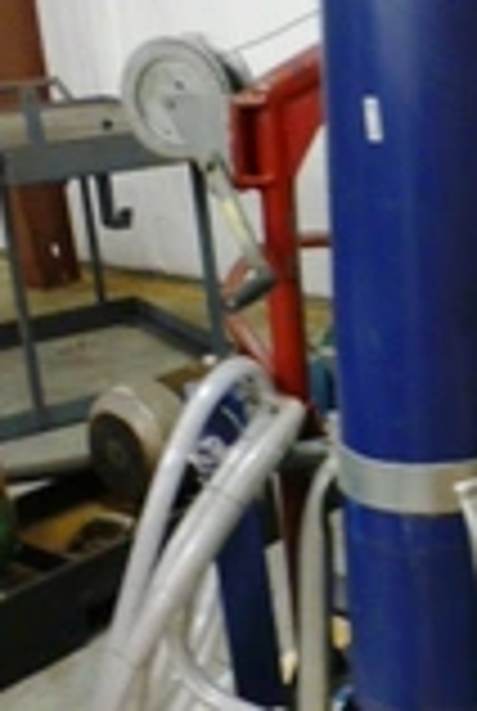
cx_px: 590
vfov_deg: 31.8
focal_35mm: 63
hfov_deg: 20.2
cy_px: 356
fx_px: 1247
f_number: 3.3
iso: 400
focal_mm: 4.3
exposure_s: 1/8
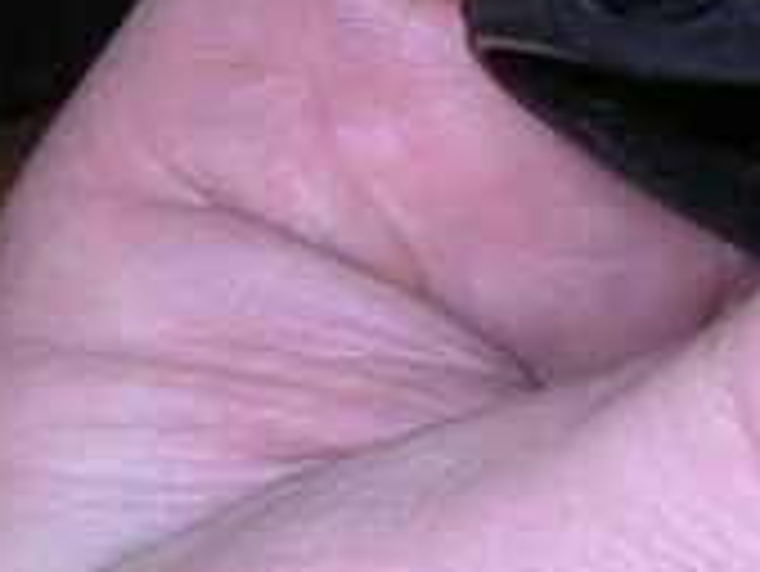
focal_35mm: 170
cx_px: 1201
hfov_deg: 11.1
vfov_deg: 8.7
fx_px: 3735
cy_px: 297
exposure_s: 1/30
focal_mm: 5.6
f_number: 4.8
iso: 100
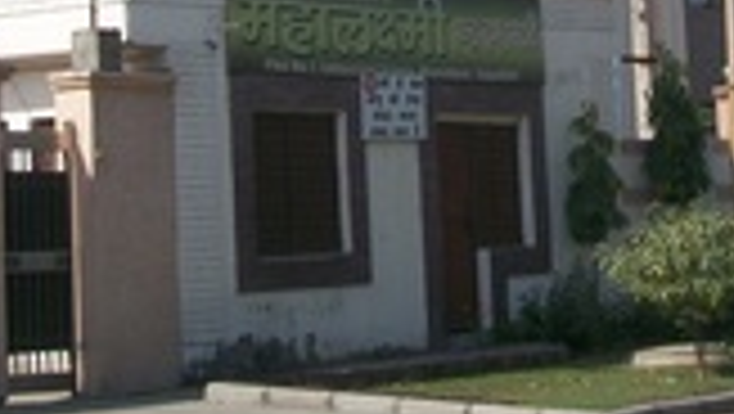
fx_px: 2279
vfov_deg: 10.1
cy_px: -187
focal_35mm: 117
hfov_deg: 18.3
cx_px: 351
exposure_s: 1/400
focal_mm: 6.3
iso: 80
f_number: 5.6
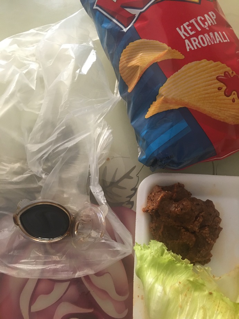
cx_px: 120
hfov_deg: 48.2
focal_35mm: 29
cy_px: 160
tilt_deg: -71.1
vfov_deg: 61.7
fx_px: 267
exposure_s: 1/33
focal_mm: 4.15
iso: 200
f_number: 2.2
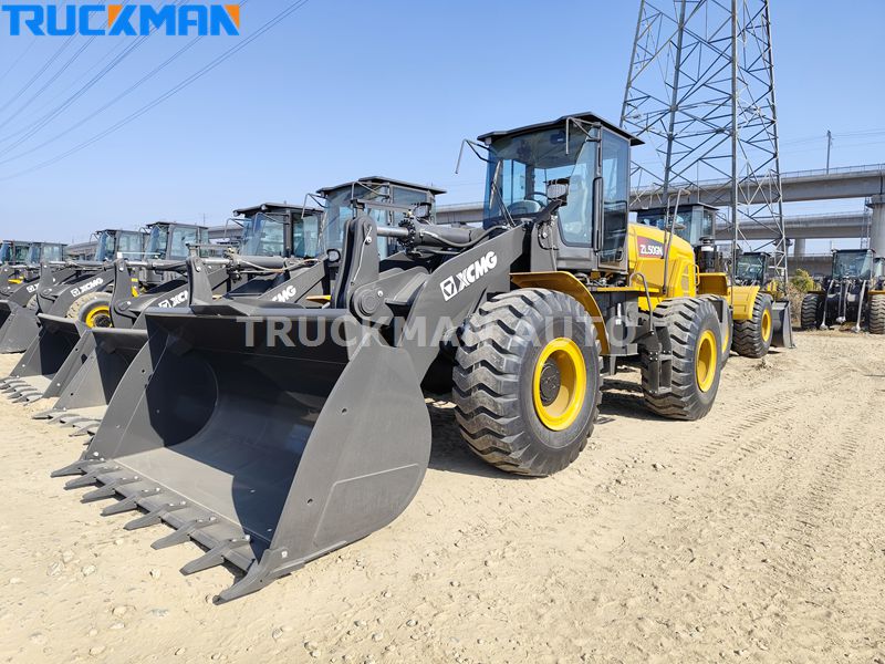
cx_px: 442
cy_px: 332
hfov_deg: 73.9
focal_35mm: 23
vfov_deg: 58.9
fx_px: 588
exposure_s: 1/710
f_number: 1.65
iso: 50
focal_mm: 6.14
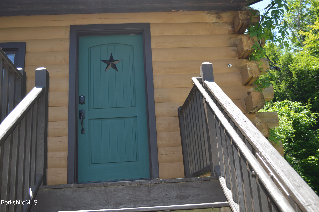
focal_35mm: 36
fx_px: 319
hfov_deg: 53.2
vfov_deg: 36.8
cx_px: 160
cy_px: 106
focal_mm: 24
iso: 100
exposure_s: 1/160
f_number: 4
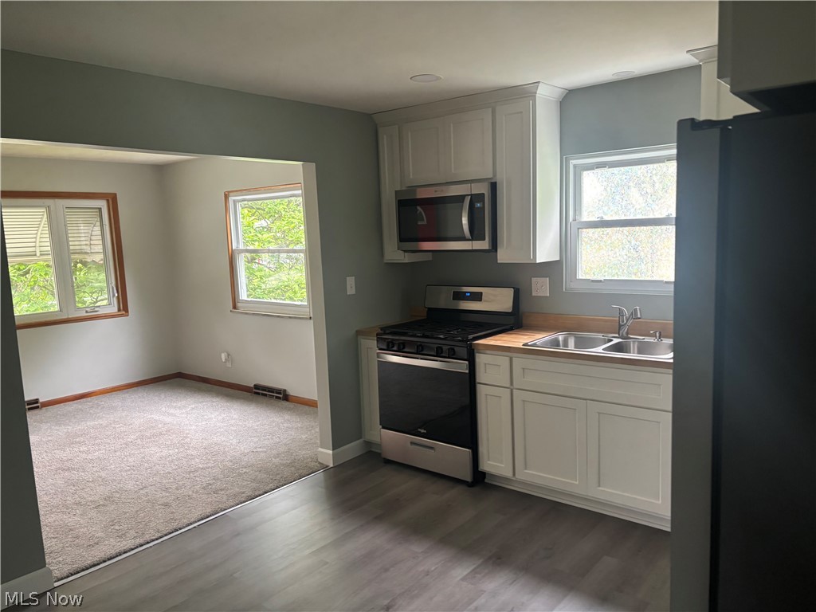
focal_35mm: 26
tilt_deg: -7.3
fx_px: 613
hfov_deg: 67.3
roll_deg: +2.4
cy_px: 306
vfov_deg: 53.1
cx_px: 408
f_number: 1.6
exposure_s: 1/60
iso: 250
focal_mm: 5.96
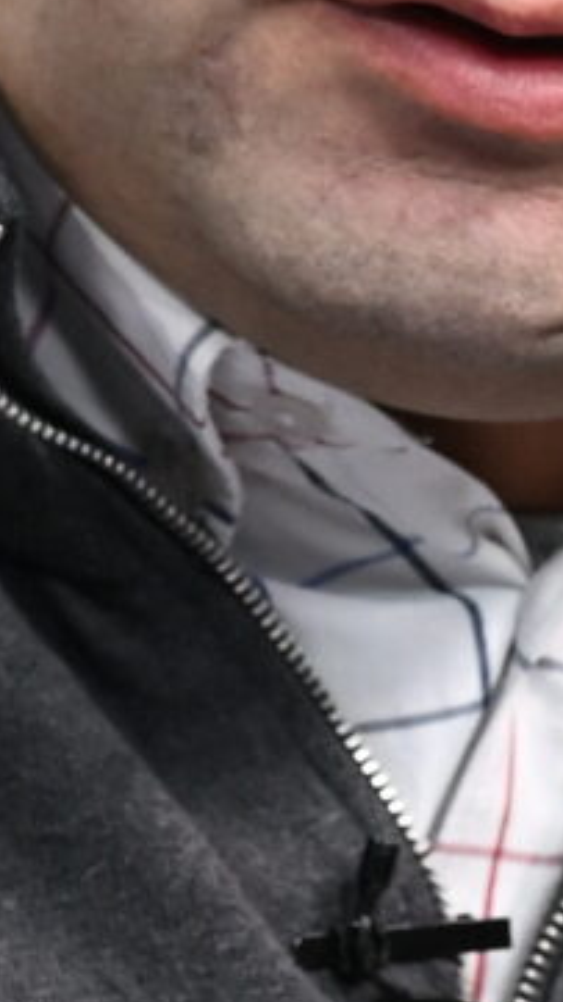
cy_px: 459
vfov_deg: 2.9
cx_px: 147
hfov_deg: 1.6
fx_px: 19936
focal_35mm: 751
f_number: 4.5
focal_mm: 101
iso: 1600
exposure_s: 1/250
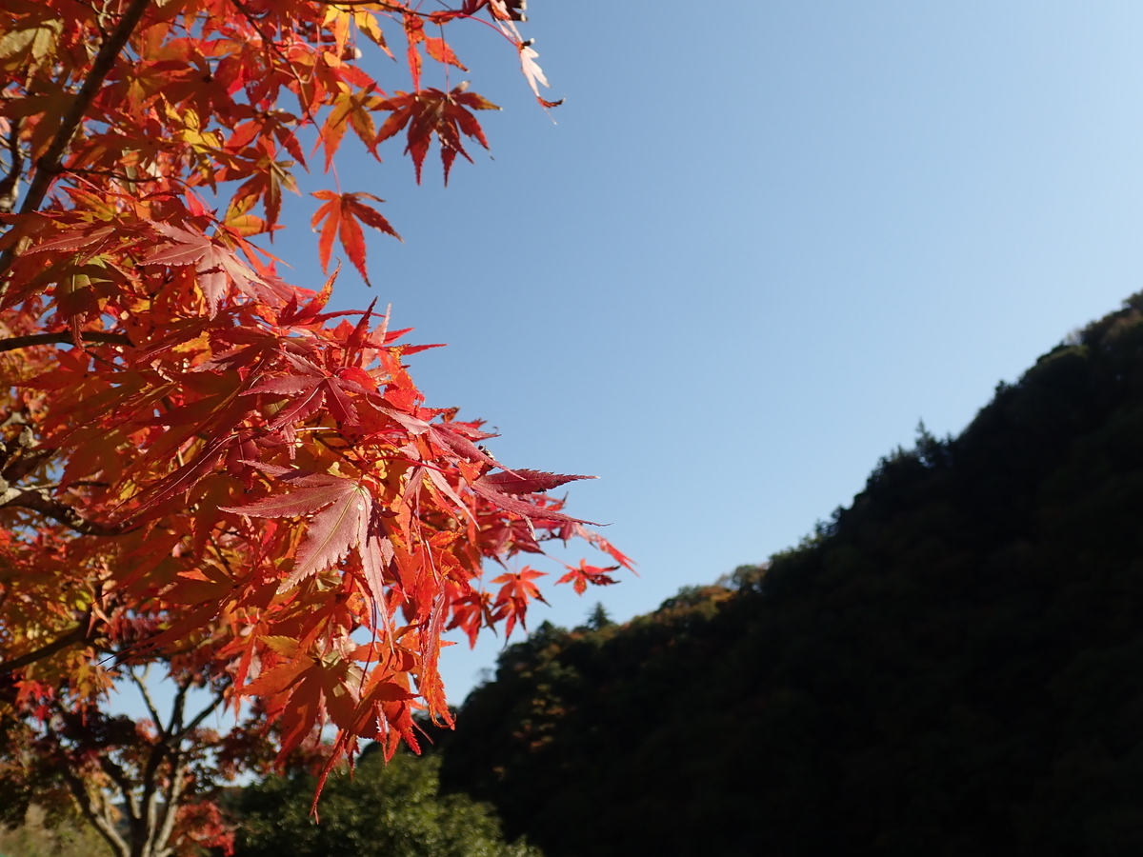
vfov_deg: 46.8
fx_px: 991
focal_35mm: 30
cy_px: 428
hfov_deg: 60.0
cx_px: 572
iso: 100
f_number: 3.2
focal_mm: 5.5
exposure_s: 1/1000
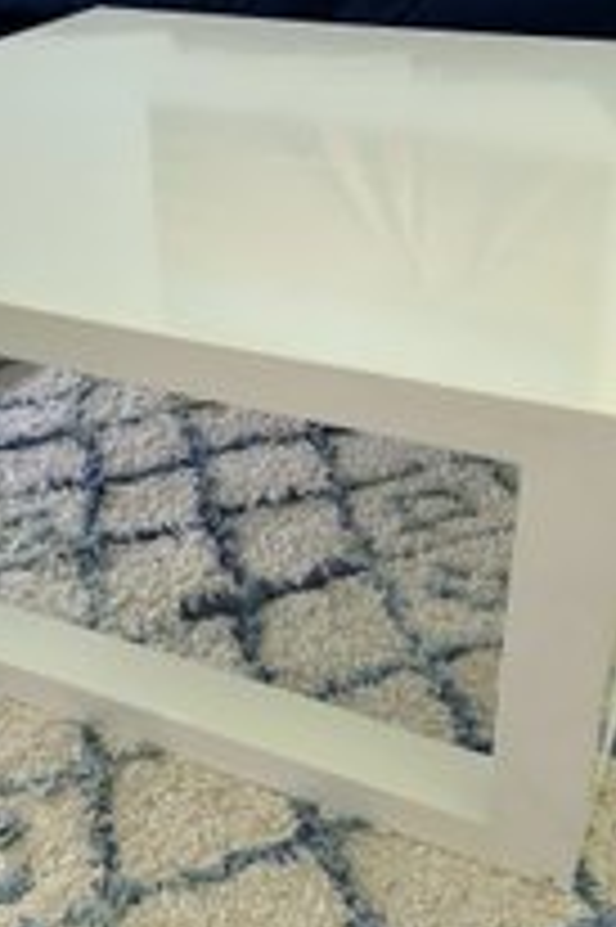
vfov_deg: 43.6
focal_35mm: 45
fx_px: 1157
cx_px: 241
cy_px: 452
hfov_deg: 29.7
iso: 250
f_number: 1.5
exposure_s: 1/60
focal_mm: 5.7
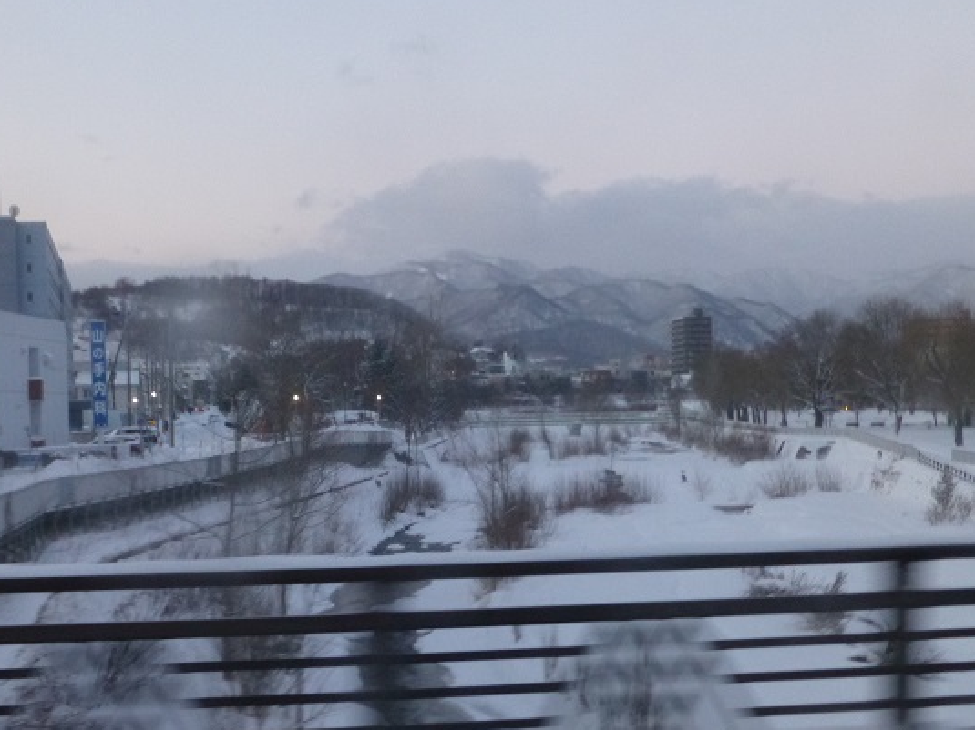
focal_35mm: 56
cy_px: 475
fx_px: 1577
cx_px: 355
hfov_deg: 34.2
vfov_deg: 26.0
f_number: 3.9
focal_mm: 6.9
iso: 400
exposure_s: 1/50
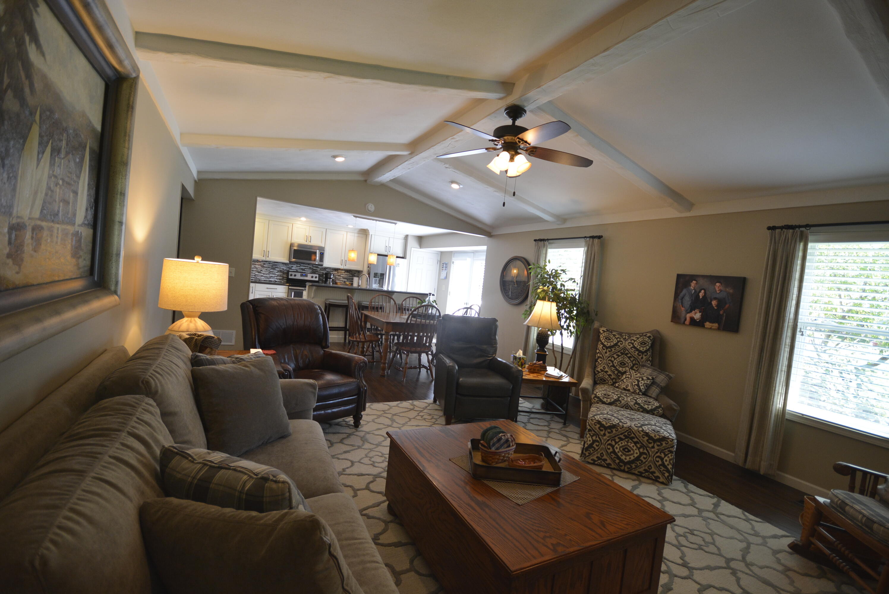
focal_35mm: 15
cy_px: 297
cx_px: 444
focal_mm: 10
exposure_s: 1/60
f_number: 4
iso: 640
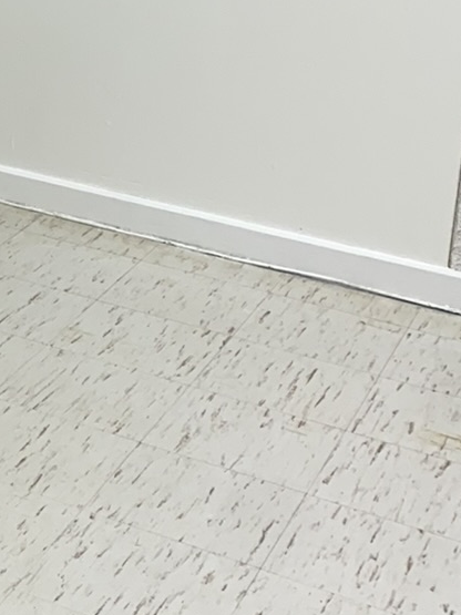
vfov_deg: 19.5
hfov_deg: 14.2
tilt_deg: -10.2
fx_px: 1705
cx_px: -276
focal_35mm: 96
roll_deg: -3.4
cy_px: -81
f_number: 1.8
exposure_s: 1/36
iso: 32
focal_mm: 4.25
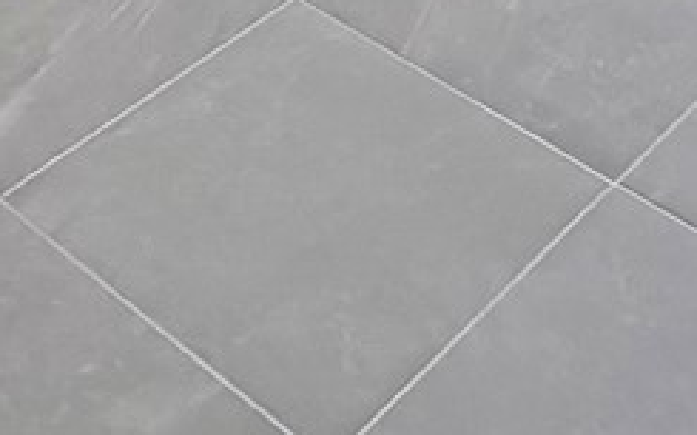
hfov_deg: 21.4
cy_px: -1015
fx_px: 1842
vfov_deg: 9.4
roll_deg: -0.5
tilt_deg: -4.7
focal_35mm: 97
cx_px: 339
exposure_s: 1/120
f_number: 2.2
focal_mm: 2.22
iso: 250
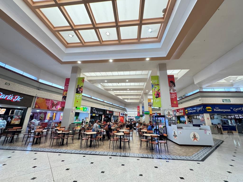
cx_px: 122
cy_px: 91
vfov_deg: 85.7
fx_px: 98
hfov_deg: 102.1
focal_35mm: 14
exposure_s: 1/120
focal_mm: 2.22
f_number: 2.2
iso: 250
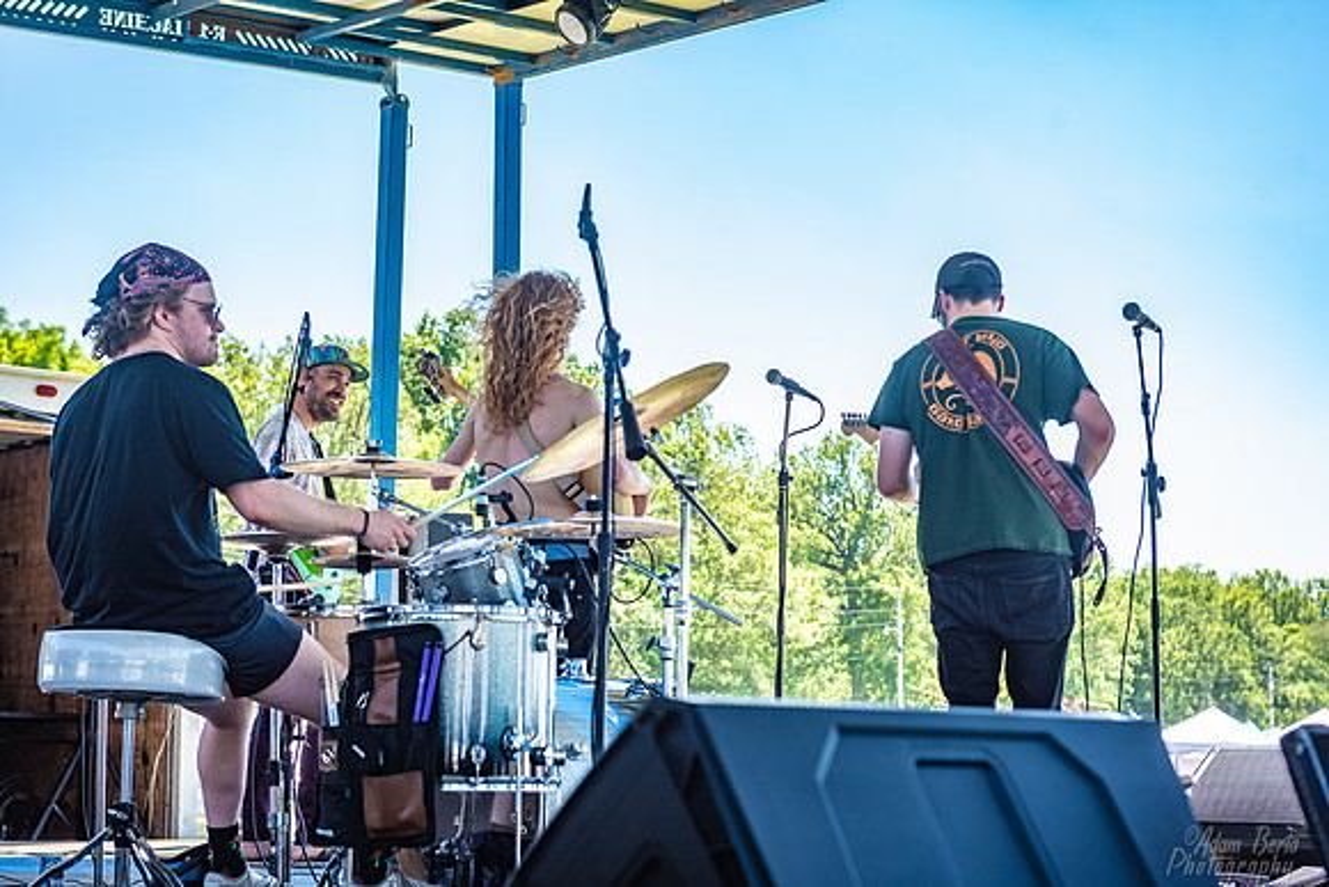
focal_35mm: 70
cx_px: 664
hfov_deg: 28.8
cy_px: 444
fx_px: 2585
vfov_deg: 19.5
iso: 100
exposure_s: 1/250
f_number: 5
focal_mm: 70
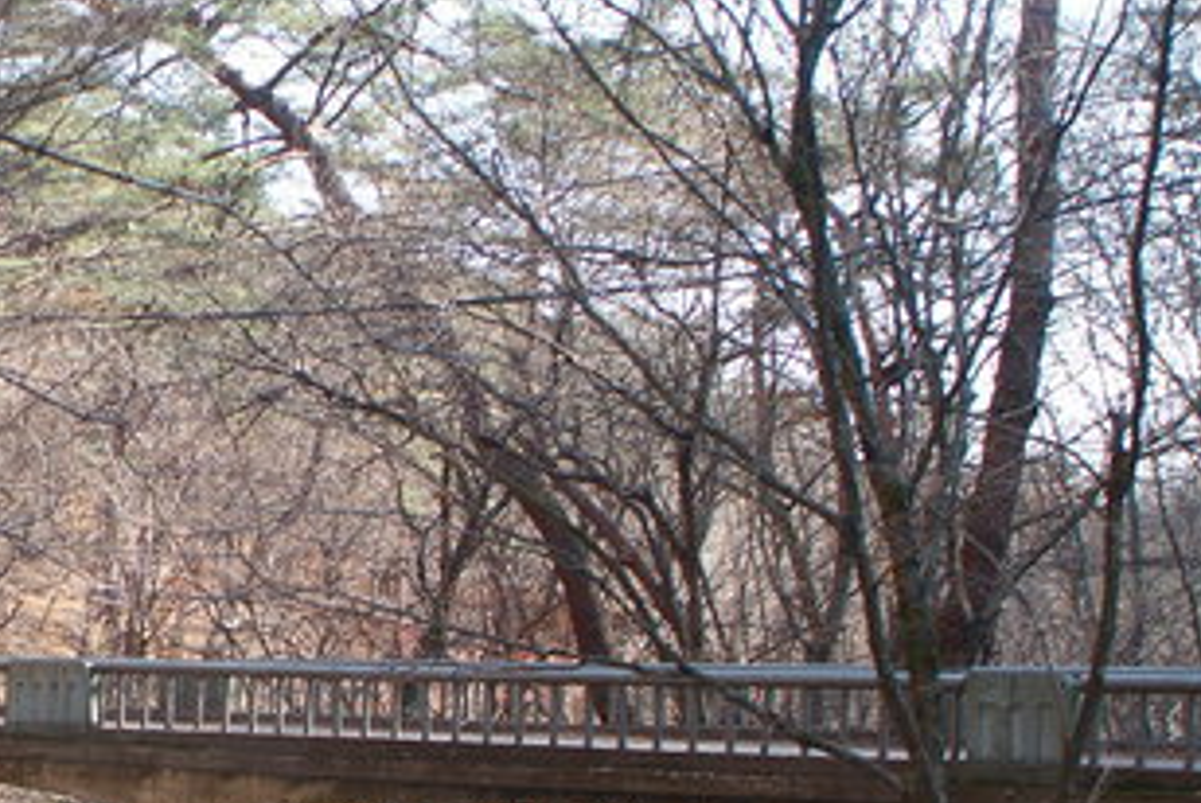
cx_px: 111
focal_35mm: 68
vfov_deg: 19.5
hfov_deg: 28.4
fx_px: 2271
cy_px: 803
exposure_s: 1/60
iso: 100
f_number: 4
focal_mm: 20
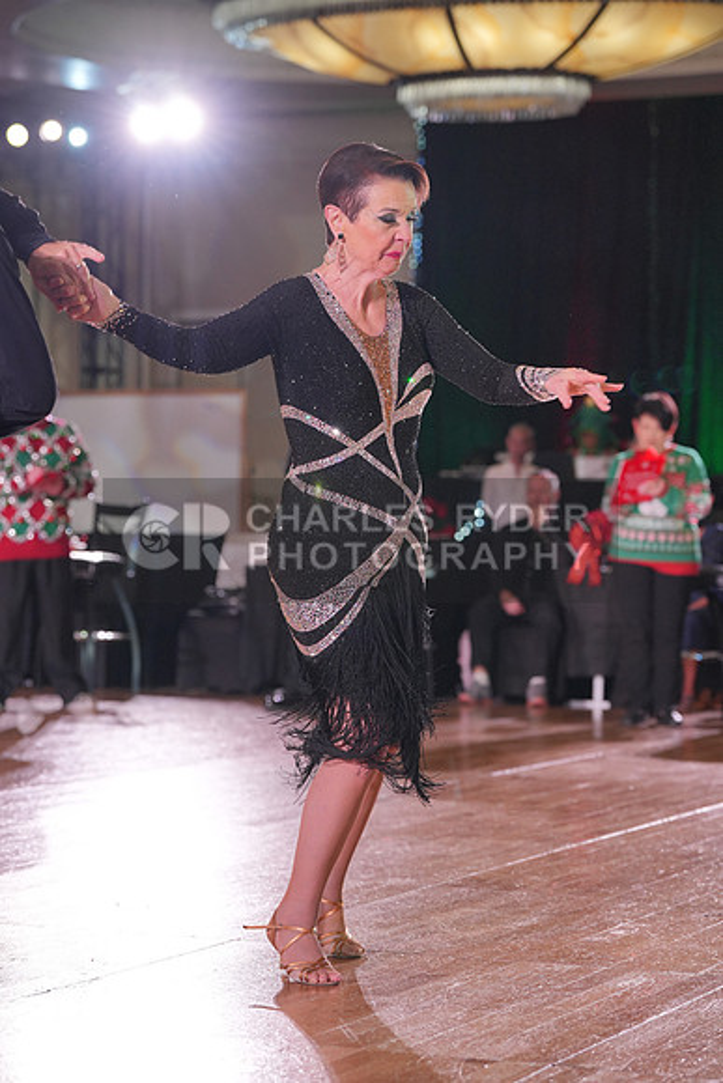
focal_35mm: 94
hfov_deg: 14.6
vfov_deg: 21.7
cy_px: 542
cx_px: 362
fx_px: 2830
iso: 1600
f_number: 4
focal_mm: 94
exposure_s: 1/400
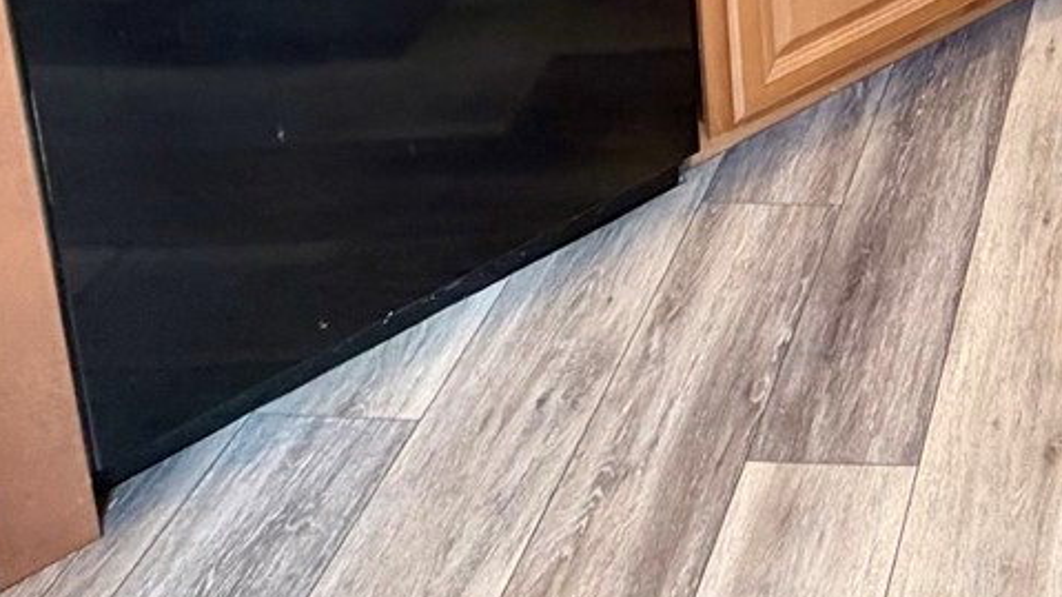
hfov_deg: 33.5
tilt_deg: -11.2
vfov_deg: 17.2
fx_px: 1436
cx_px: 1255
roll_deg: -1.3
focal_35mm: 51
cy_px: -597
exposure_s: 1/60
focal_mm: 2.22
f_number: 2.2
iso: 160
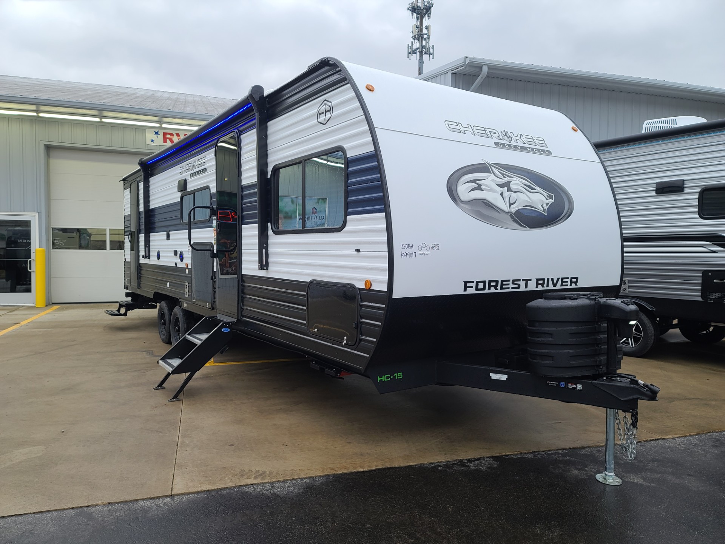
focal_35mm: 25
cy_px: 272
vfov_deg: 54.9
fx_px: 524
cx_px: 362
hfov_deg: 69.4
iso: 32
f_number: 1.8
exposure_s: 1/120
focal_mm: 7
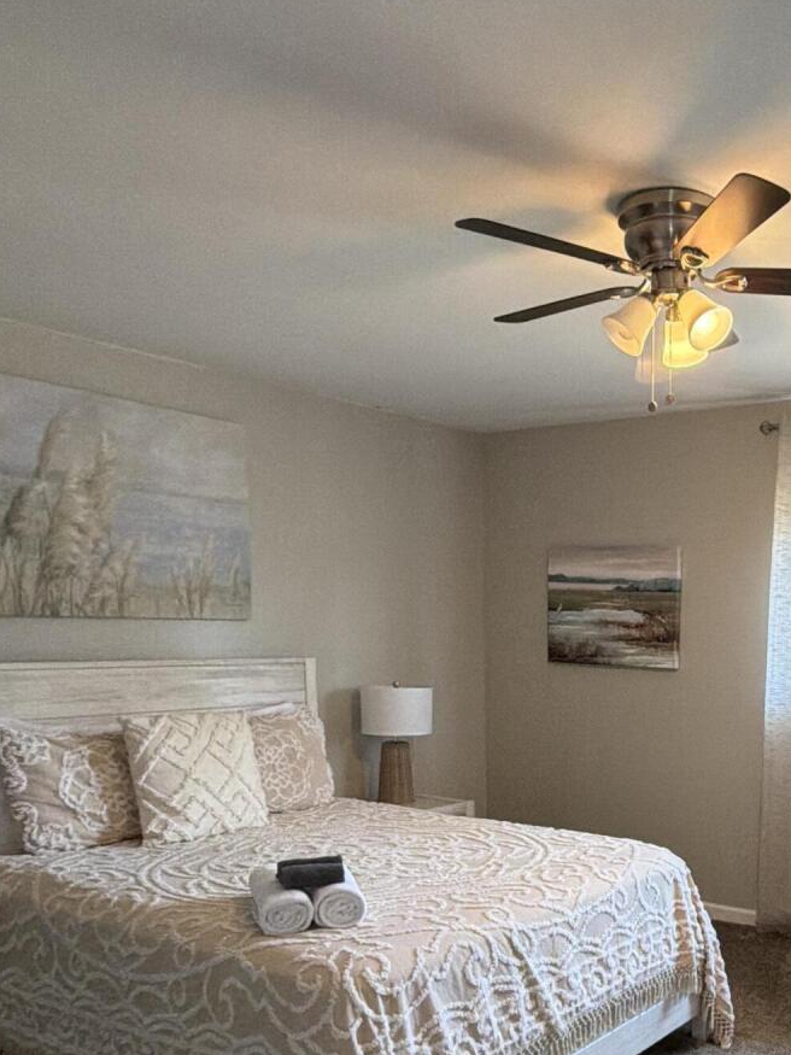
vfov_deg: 55.0
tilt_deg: -7.6
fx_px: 975
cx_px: 704
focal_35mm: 32
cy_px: 749
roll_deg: -0.2
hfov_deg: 40.9
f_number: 2.2
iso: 320
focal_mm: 2.22
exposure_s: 1/60
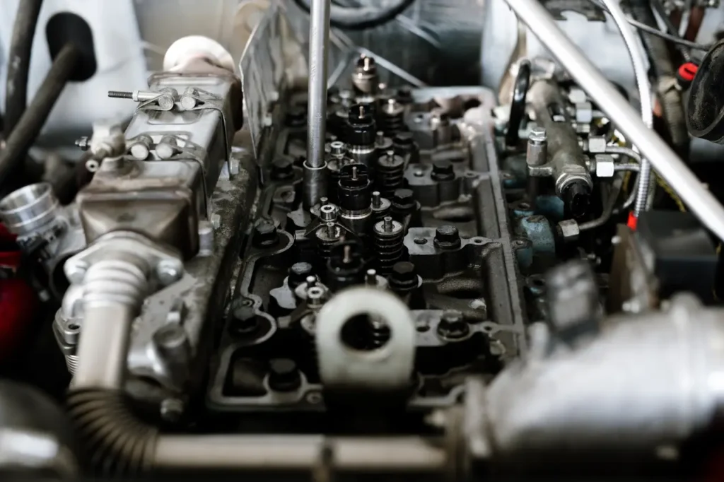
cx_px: 362
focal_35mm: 50
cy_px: 241
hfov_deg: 39.6
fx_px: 1005
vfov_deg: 27.0
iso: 640
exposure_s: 1/160
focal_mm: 50
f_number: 3.2
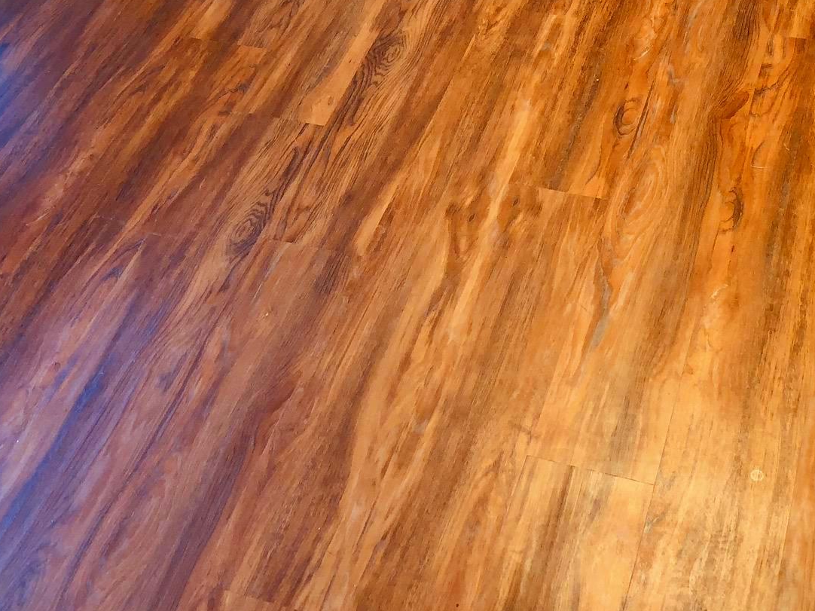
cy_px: 196
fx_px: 1248
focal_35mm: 53
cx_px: 533
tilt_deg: -46.1
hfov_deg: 35.9
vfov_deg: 27.3
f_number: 1.8
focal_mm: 3.99
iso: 100
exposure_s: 1/13
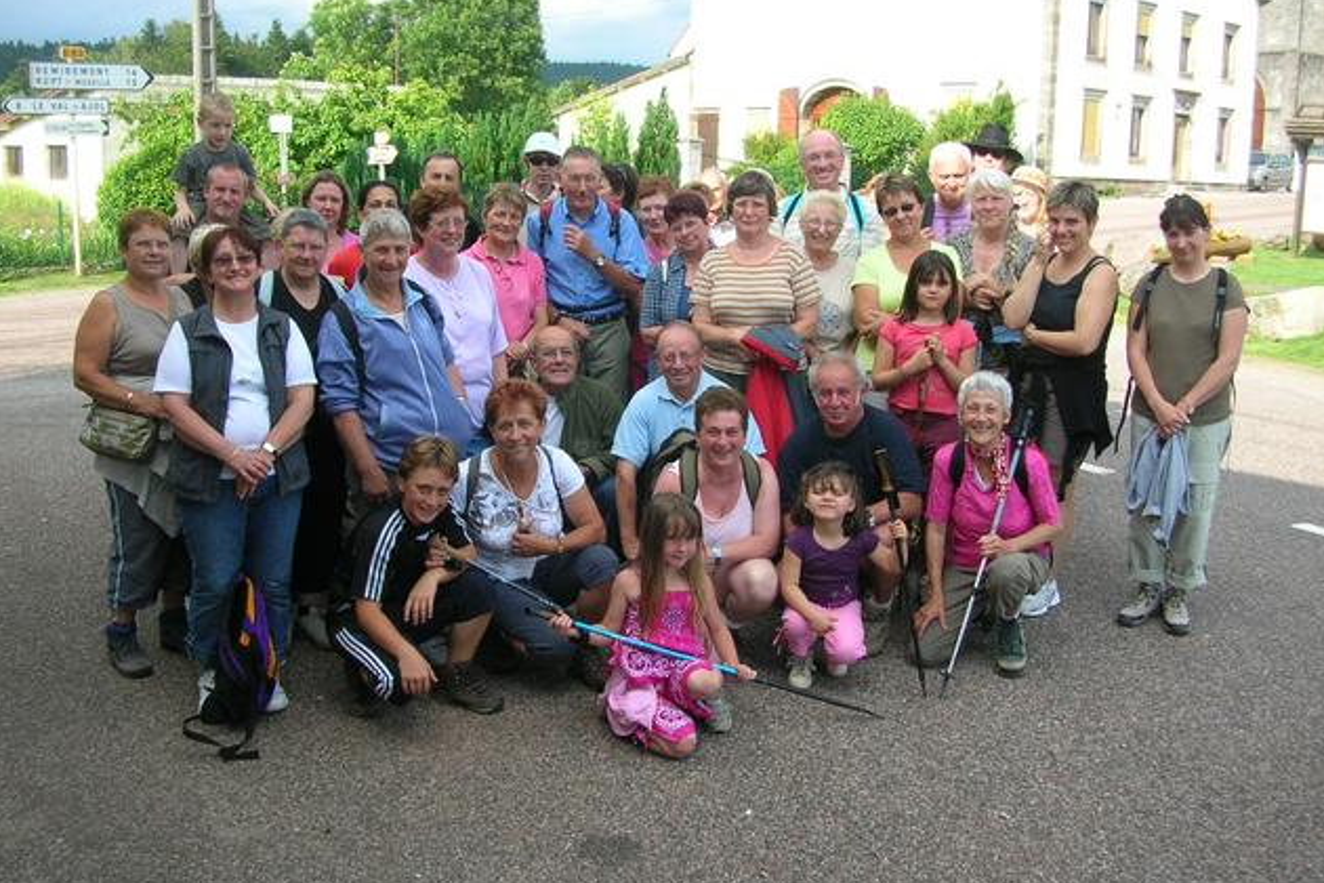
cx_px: 670
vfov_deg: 35.9
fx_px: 1361
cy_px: 458
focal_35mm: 37
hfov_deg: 51.9
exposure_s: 1/344
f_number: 2.8
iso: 50
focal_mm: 5.8
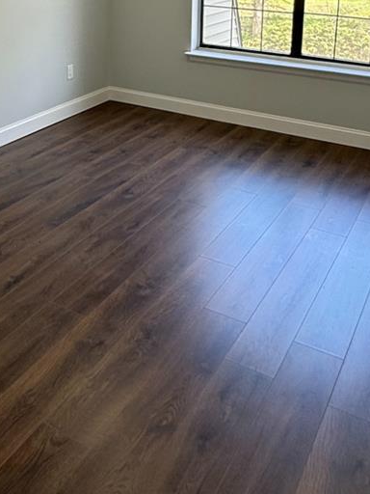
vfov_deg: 41.9
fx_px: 584
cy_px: 44
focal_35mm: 41
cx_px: 151
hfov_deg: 35.0
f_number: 2.2
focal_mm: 2.22
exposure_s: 1/99
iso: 64
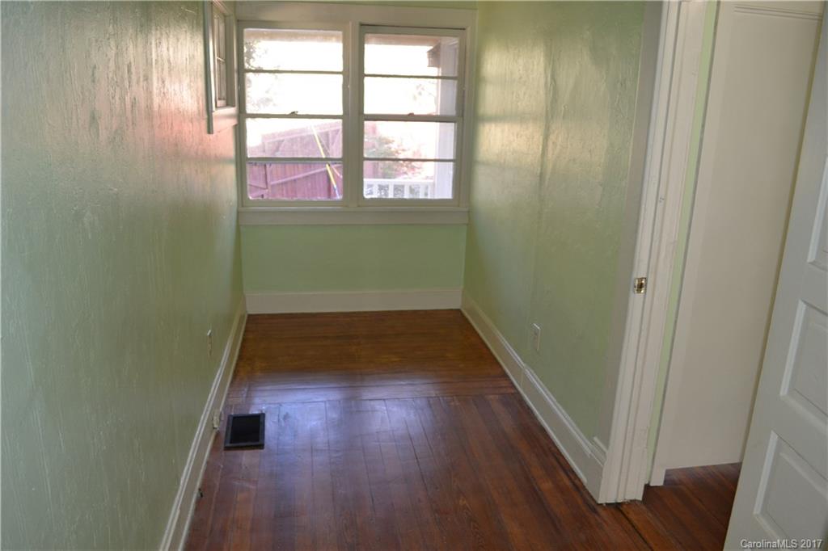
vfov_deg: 47.9
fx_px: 621
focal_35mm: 27
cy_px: 276
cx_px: 414
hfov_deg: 67.4
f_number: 4
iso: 400
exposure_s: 1/60
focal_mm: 18
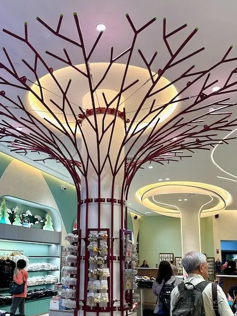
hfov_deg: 42.8
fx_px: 301
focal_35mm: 33
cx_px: 104
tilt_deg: +11.2
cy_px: 204
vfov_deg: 54.5
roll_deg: -0.7
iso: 100
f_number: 1.78
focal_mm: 6.86
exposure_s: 1/100
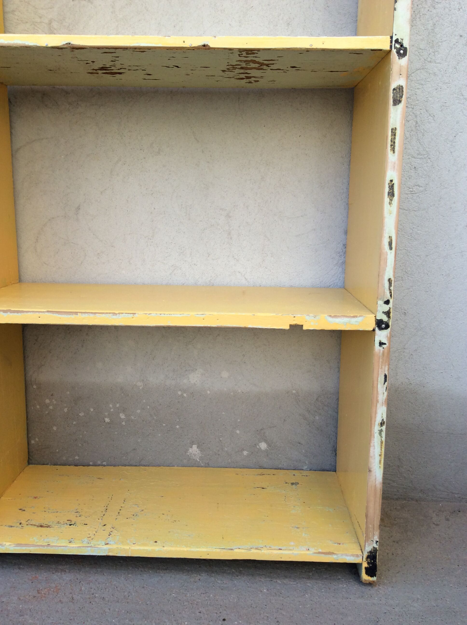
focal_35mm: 32
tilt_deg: -10.1
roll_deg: -1.0
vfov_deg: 56.9
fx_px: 577
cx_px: 234
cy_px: 312
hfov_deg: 44.1
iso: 32
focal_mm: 3.3
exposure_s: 1/166
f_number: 2.4
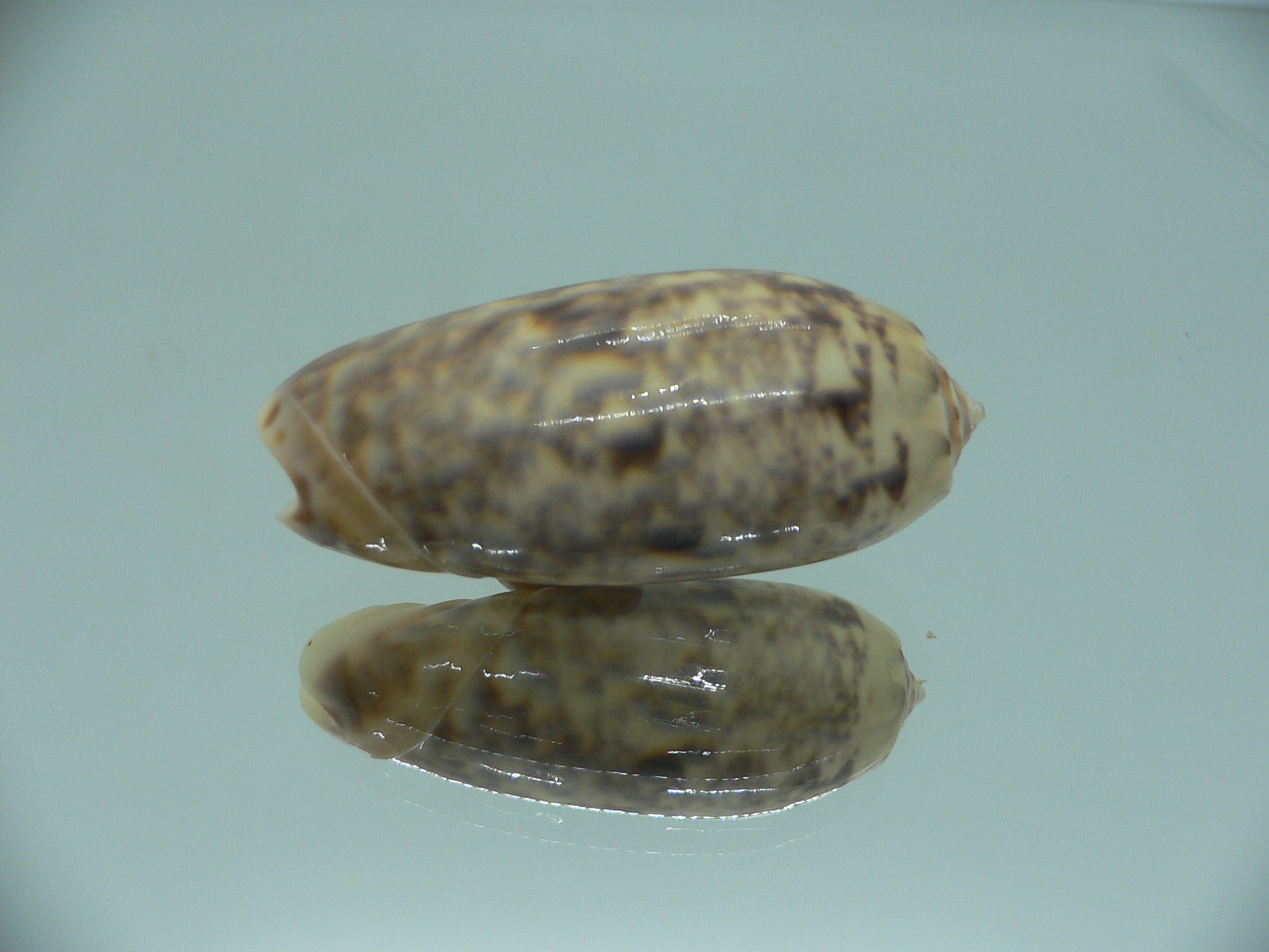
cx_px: 634
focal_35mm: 35
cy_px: 476
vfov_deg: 40.7
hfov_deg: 52.6
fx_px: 1283
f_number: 2.8
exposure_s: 1/60
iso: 80
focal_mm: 4.6
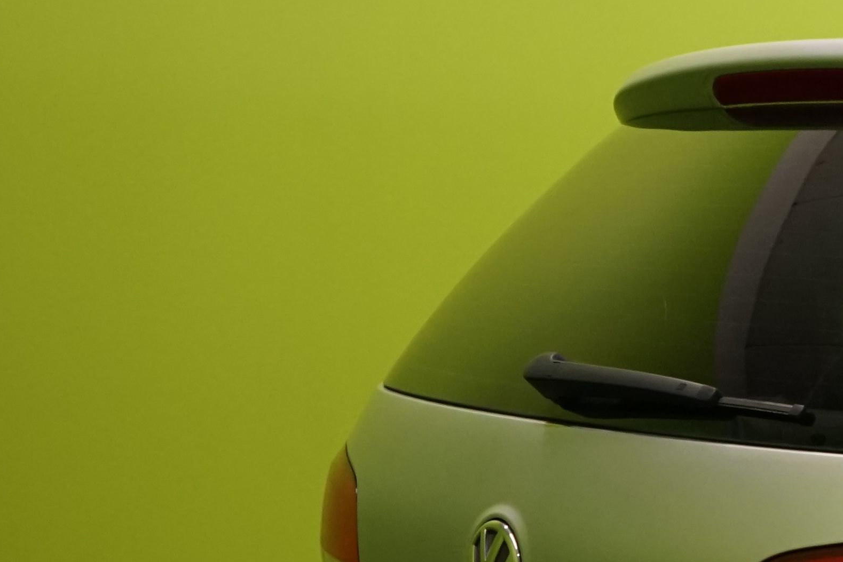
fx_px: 2670
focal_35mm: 114
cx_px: 1485
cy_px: 600
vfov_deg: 11.9
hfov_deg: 15.6
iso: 1250
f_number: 5.6
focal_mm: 30
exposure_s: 1/40
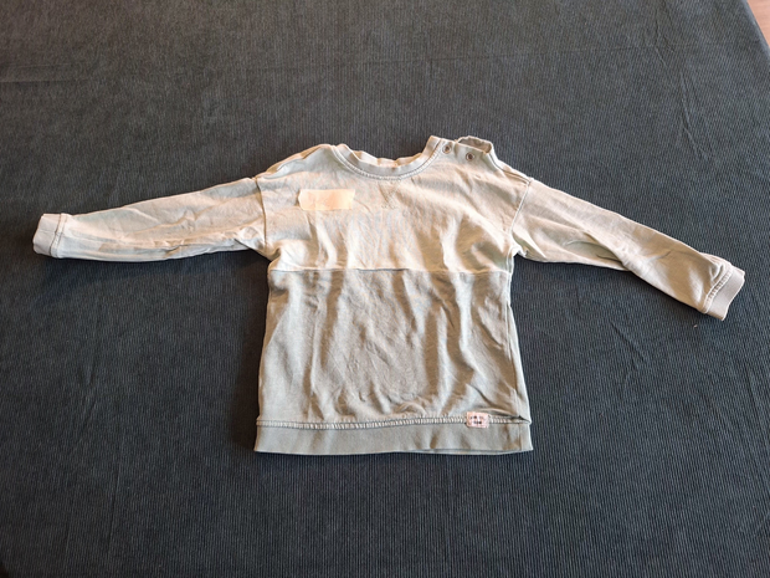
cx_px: 385
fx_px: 512
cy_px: 289
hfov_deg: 73.9
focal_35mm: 23
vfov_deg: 58.9
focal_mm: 5.54
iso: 160
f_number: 1.8
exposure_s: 1/60.2
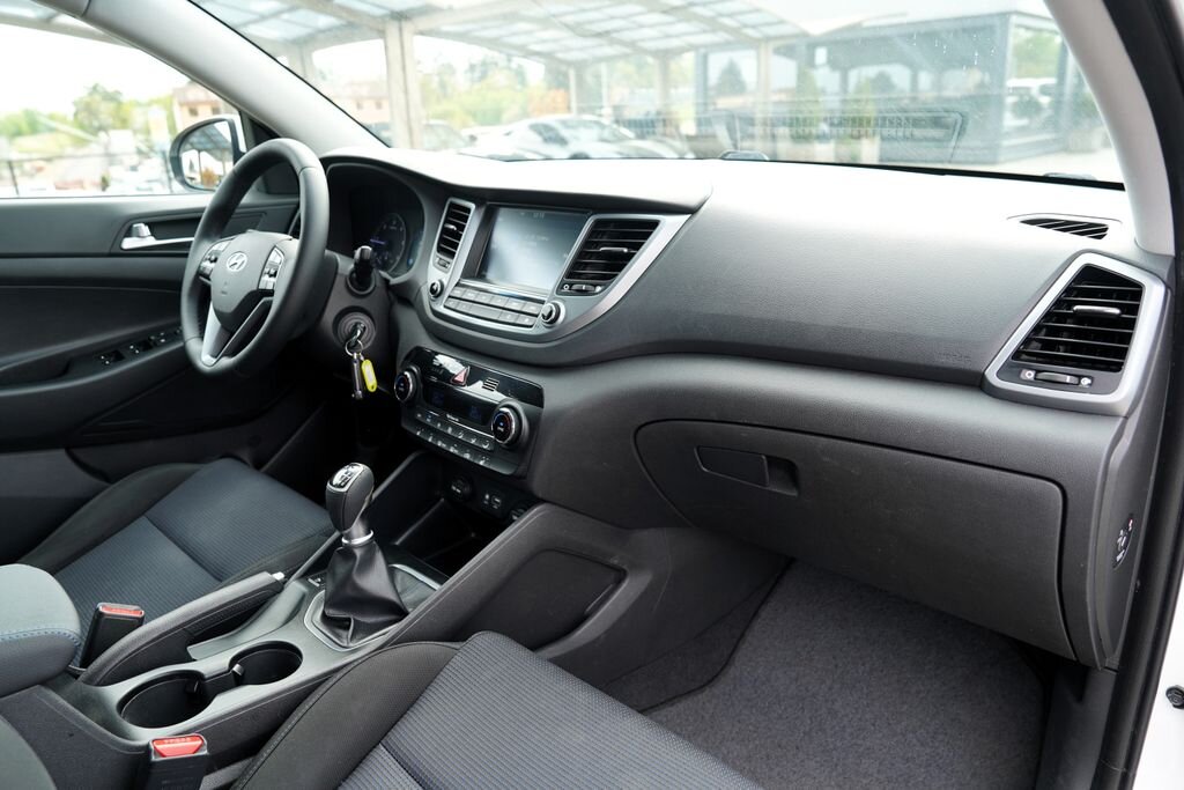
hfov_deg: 73.7
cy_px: 395
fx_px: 789
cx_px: 592
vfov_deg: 53.1
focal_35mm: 24
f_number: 4.5
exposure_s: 1/60
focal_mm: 24
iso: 100
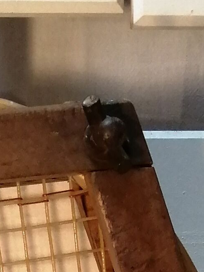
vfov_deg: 9.9
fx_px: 1297
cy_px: 733
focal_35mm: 165
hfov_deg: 9.0
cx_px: 21
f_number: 1.8
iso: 100
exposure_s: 1/100
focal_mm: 3.46
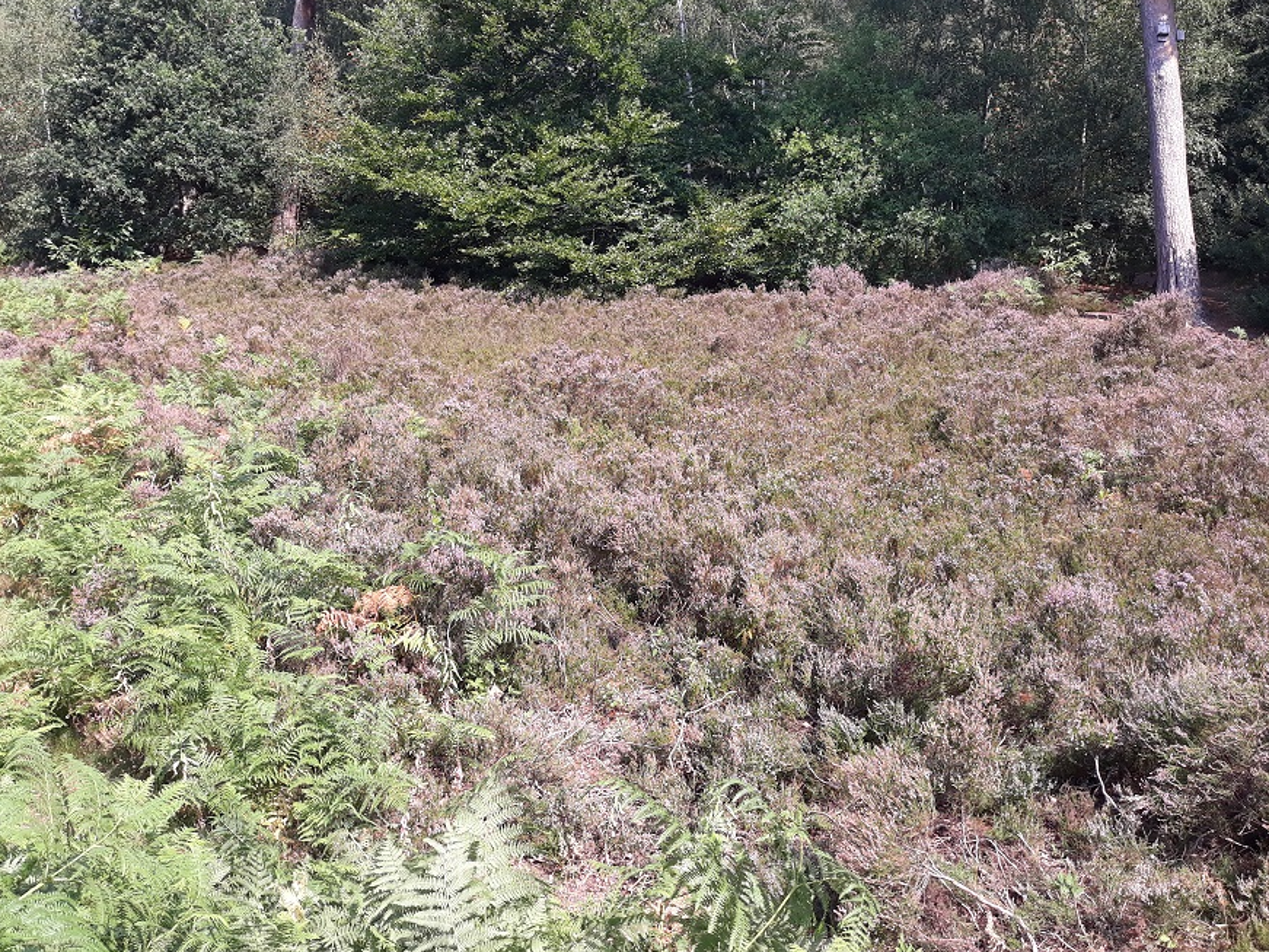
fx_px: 1173
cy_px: 401
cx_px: 680
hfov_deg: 56.8
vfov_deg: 44.0
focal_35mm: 32
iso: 40
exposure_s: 1/476
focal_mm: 3.71
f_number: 1.7
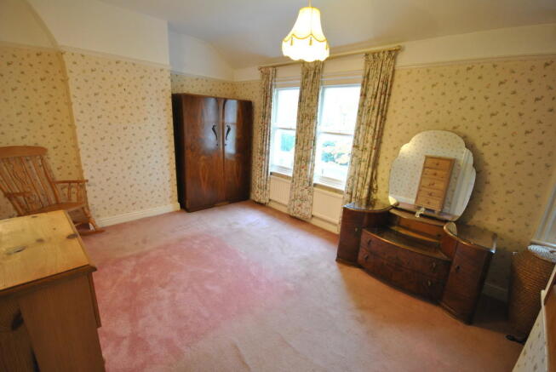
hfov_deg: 100.3
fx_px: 232
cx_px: 278
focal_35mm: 15
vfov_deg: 77.5
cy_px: 186
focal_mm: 10
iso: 400
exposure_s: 1/8
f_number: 4
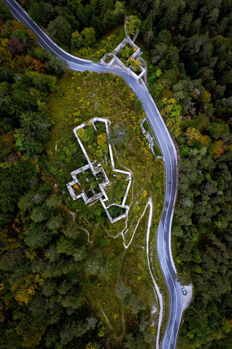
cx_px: 116
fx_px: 271
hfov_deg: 46.4
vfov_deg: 65.5
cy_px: 174
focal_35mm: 28
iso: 200
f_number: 3.5
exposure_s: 1/160
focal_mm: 10.26
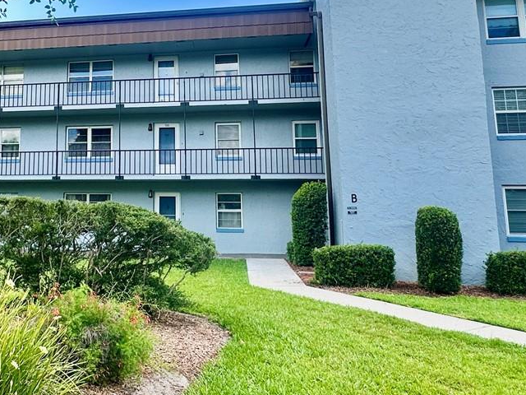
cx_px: 129
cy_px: 127
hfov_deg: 50.4
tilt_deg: +8.9
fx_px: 532
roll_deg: -1.1
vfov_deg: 40.1
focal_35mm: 35
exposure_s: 1/485
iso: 40
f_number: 2.2
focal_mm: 2.22
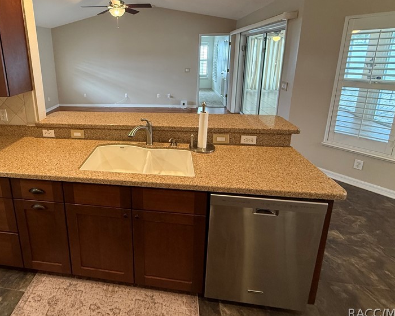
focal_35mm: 20
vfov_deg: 66.3
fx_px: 234
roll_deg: +1.2
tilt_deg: -13.1
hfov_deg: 78.2
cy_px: 106
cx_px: 137
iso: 320
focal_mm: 2.22
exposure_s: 1/60
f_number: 2.2
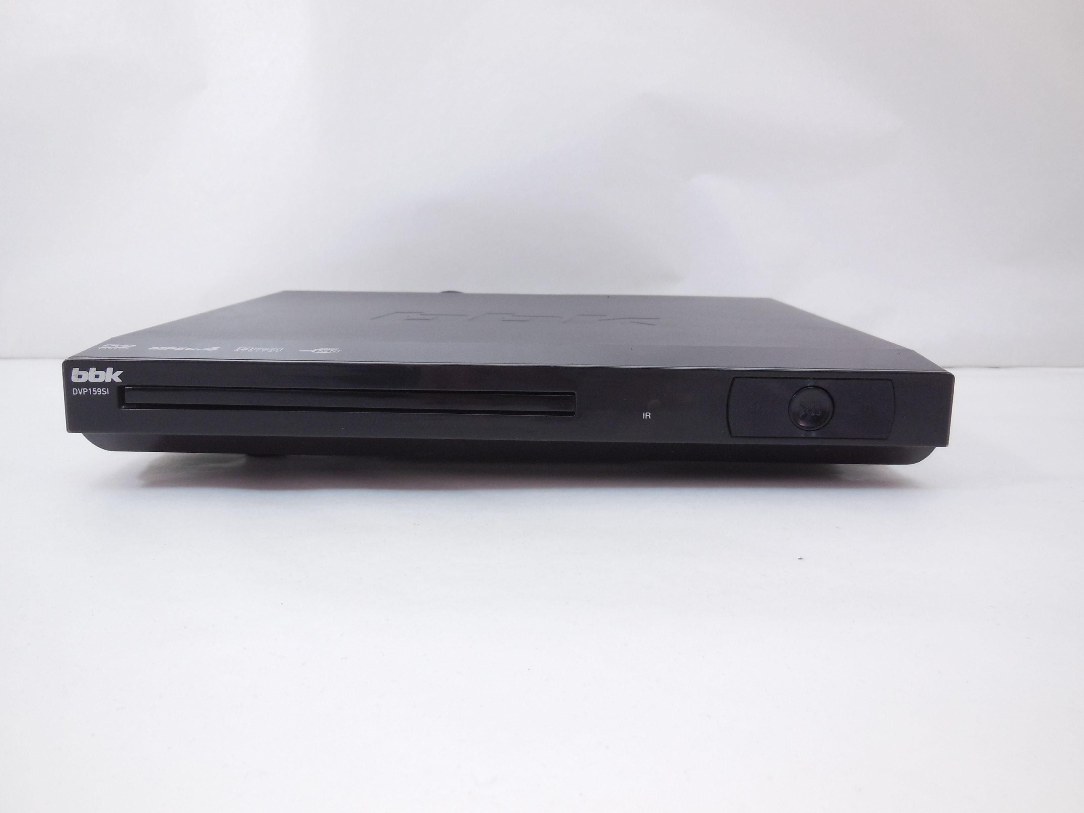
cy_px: 406
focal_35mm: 25
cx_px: 542
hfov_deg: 69.4
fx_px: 783
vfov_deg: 54.9
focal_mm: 4.5
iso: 125
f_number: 3.1
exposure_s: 1/60
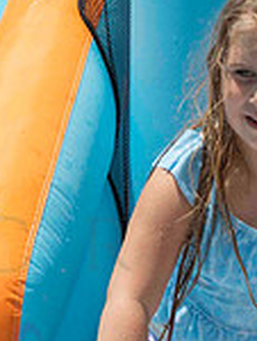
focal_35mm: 178
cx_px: 394
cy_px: 366
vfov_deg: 11.0
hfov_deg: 8.2
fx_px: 1757
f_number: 16
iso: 400
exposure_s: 1/400
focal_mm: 46
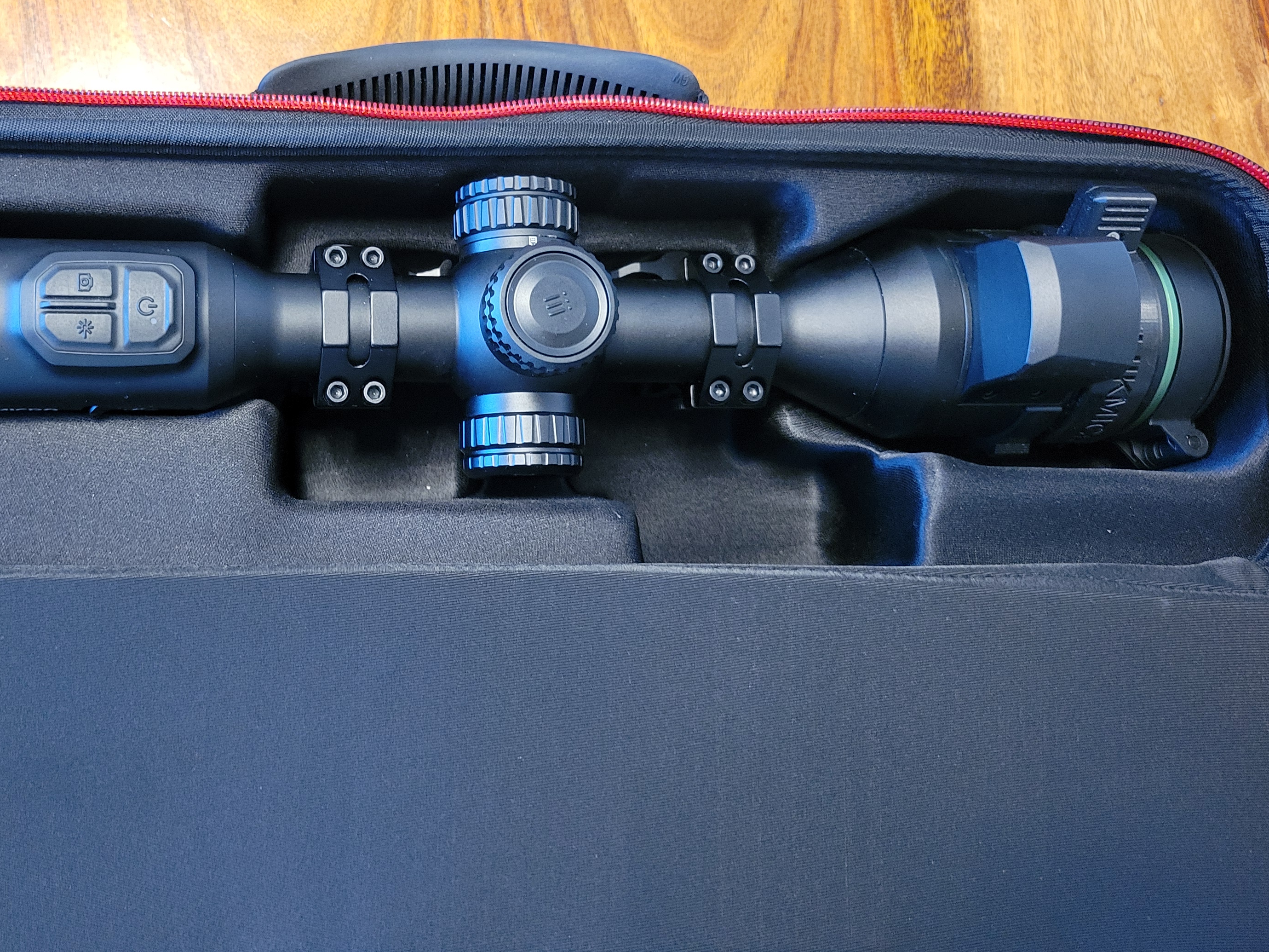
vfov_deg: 37.5
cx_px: 439
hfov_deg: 48.3
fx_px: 1393
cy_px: 371
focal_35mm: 38
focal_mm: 5.4
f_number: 1.8
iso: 640
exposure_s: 1/40
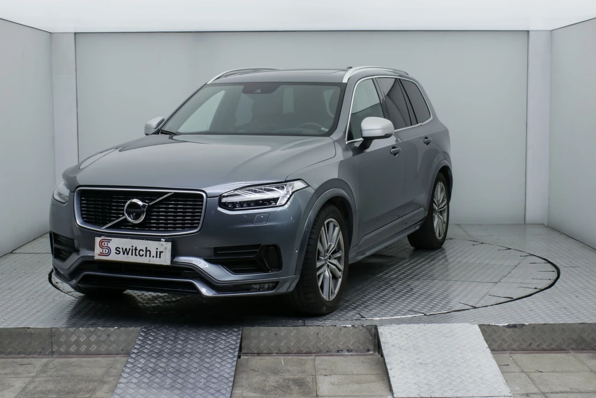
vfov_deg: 27.3
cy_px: 199
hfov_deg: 40.0
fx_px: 819
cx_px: 298
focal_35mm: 50
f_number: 4.5
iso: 1600
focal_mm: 33
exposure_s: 1/50
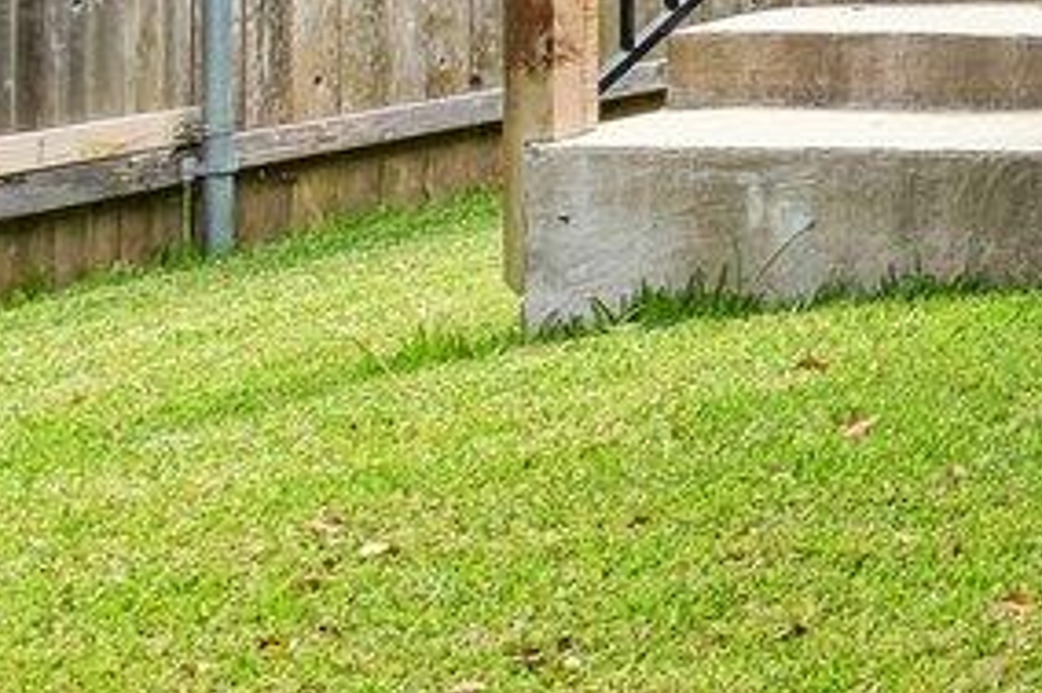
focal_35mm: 101
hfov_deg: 11.0
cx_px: 3236
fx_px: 2922
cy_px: -380
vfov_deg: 12.8
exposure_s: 1/30
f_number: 8
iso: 100
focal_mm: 14
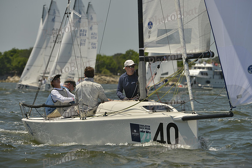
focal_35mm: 310
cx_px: 126
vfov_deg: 4.4
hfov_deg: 6.6
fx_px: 2170
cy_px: 84
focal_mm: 310
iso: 280
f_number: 10
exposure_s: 1/1250
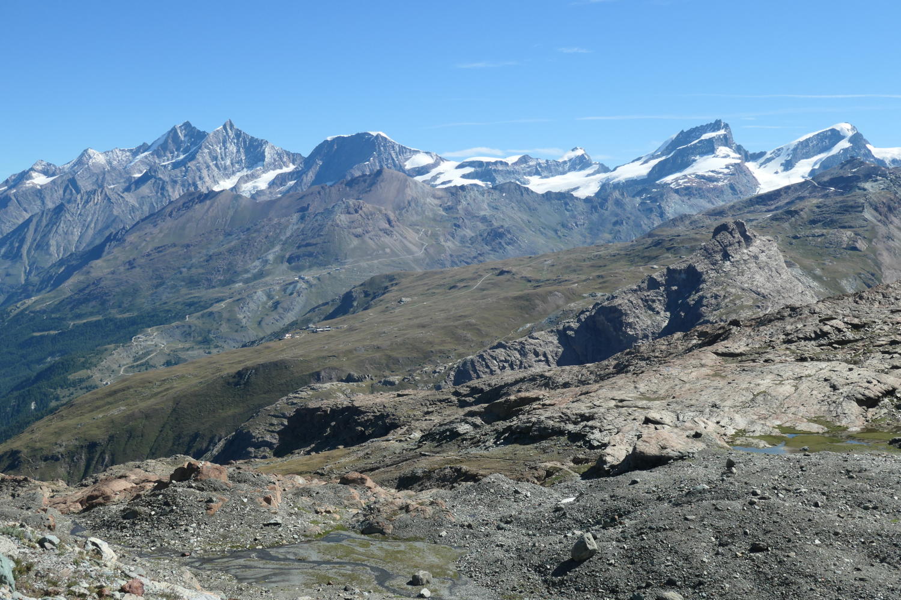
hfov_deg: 46.4
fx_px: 1051
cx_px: 450
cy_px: 300
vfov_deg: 31.9
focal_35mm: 42
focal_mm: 15.4
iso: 200
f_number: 5.6
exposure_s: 1/800
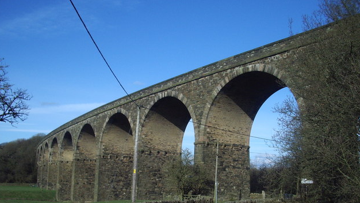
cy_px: 128
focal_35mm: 39
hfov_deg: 51.6
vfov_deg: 30.3
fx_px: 372
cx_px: 177
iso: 200
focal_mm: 5.8
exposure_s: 1/1000
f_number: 4.3
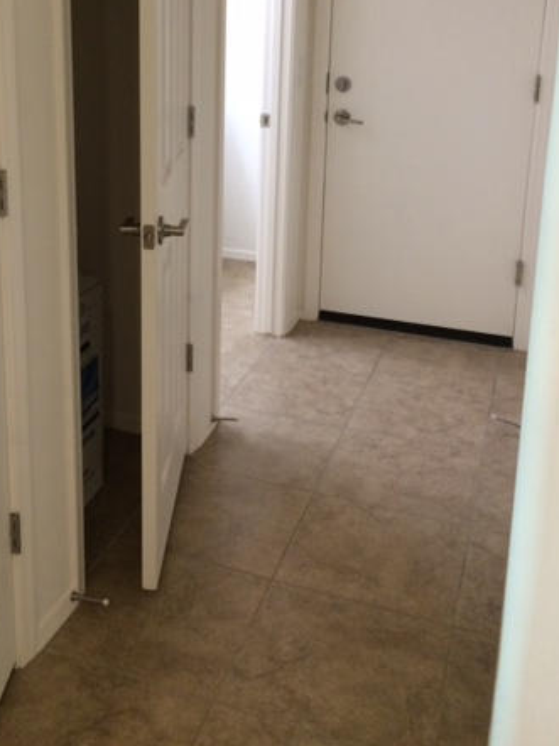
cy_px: 209
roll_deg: +1.1
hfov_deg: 33.8
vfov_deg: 43.7
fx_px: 905
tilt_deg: -14.8
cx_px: 164
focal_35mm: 42
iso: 160
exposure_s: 1/30
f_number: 2.2
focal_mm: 4.15
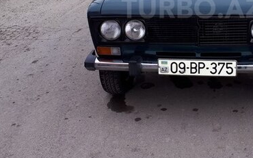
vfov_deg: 24.4
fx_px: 352
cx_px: 191
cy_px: 8
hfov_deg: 38.5
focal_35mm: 51
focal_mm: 3.6
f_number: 1.9
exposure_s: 1/503
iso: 40
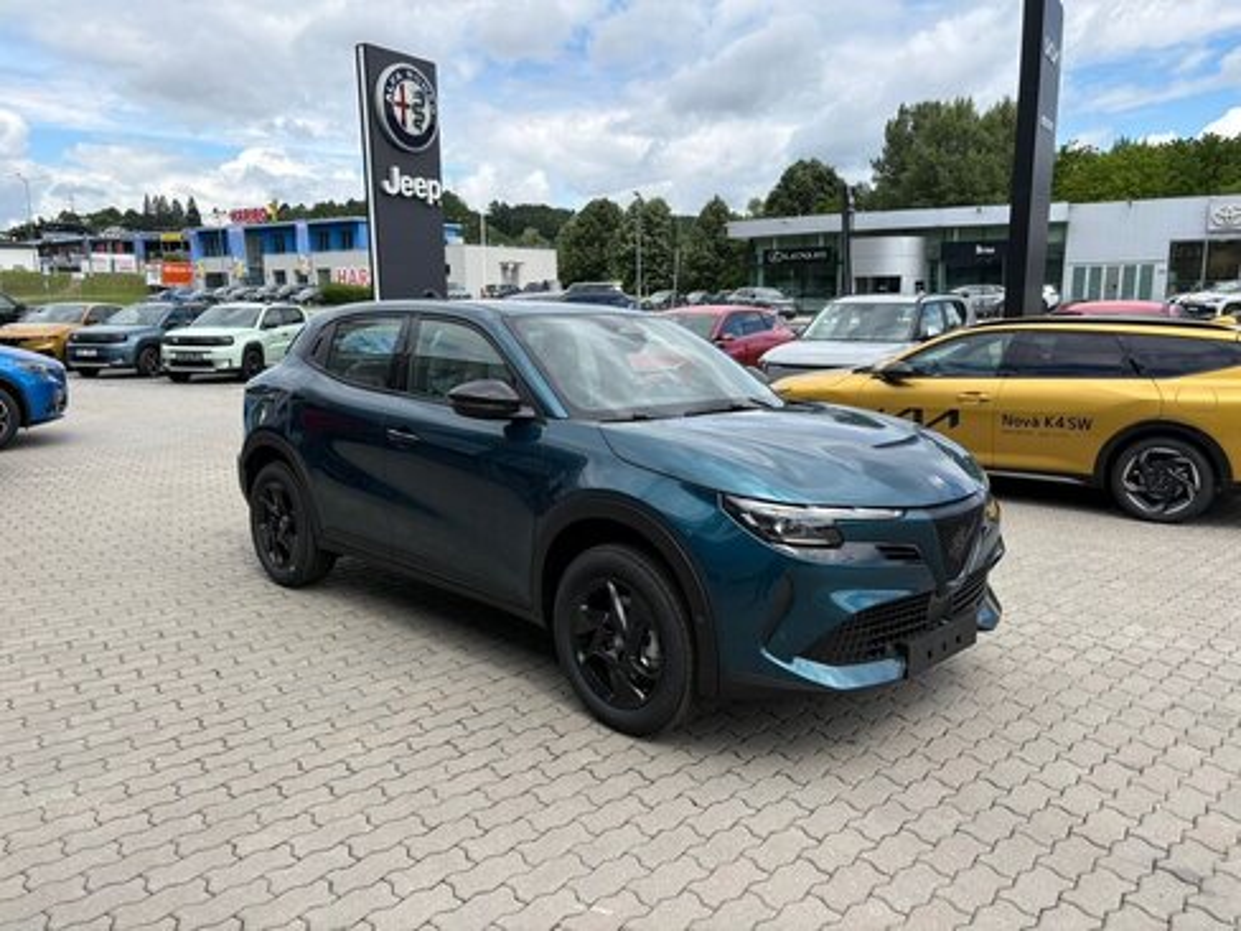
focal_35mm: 26
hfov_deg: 67.3
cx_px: 620
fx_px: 932
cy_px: 466
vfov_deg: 53.1
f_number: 1.6
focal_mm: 5.96
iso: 50
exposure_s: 1/2451
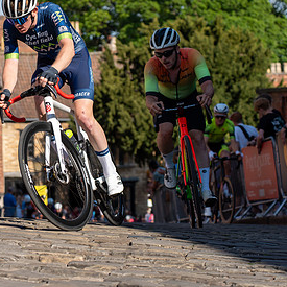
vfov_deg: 13.3
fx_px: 1229
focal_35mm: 131
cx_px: 49
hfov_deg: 13.2
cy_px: 108
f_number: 3.5
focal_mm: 73
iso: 100
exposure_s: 1/1000
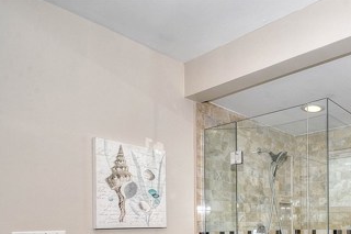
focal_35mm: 30
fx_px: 292
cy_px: 230
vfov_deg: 38.9
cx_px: 325
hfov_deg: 53.1
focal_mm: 10
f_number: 13
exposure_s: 1/60
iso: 400
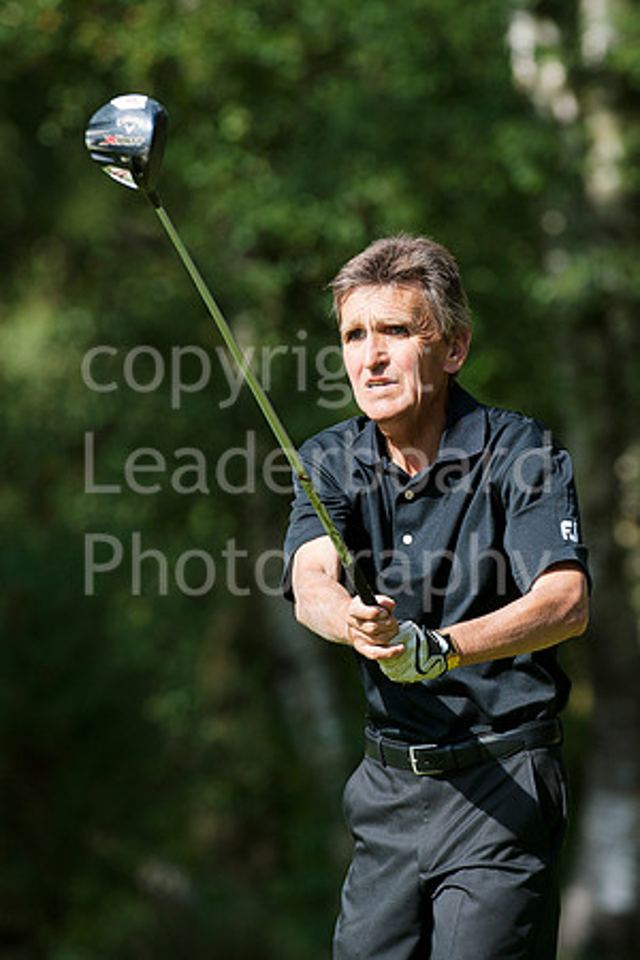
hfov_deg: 4.6
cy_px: 480
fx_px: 7999
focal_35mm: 300
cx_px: 320
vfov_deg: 6.9
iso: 400
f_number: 5.6
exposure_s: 1/3200
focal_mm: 300
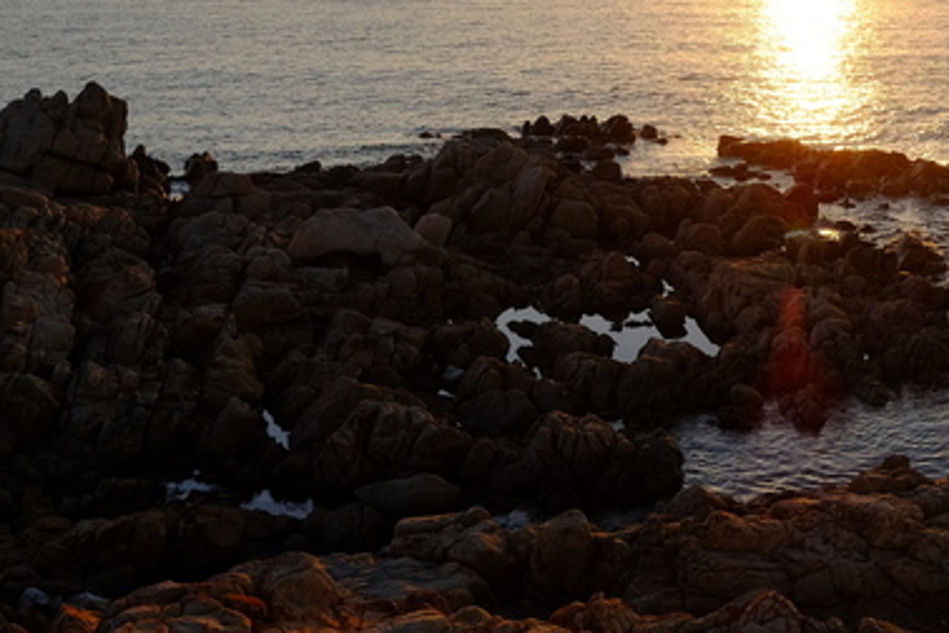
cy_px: -9
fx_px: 1951
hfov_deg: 26.7
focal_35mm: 74
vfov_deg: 17.9
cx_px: 796
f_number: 8
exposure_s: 1/75
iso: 400
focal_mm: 23
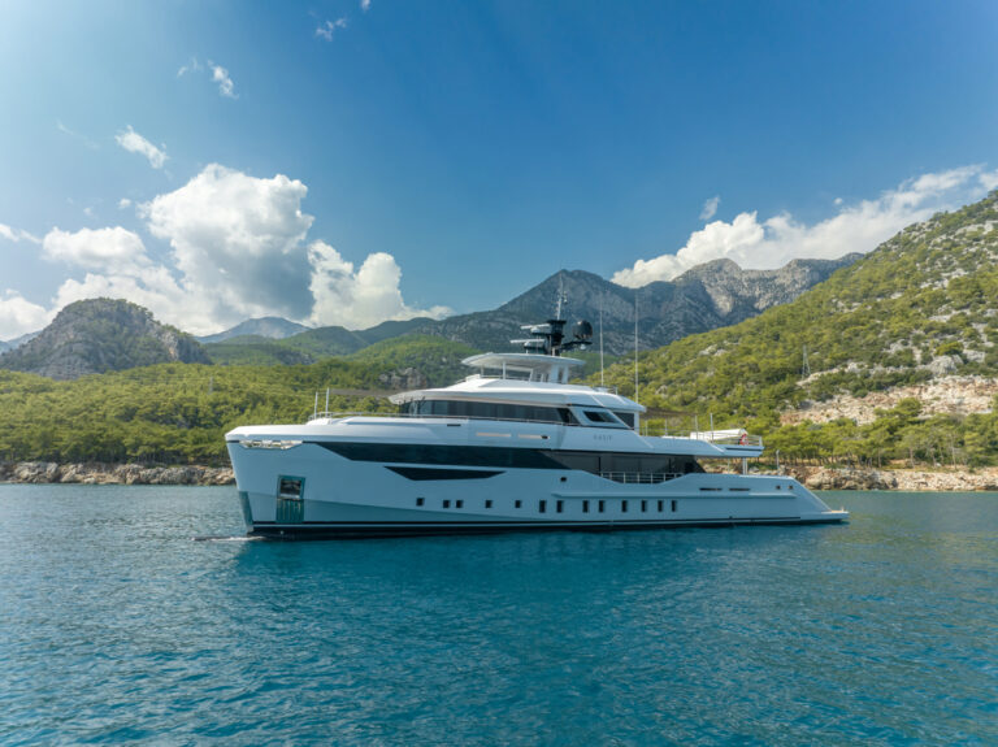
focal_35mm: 24
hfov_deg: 71.6
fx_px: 692
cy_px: 374
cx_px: 499
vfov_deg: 56.8
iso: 100
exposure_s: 1/800
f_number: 6.3
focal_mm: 12.29
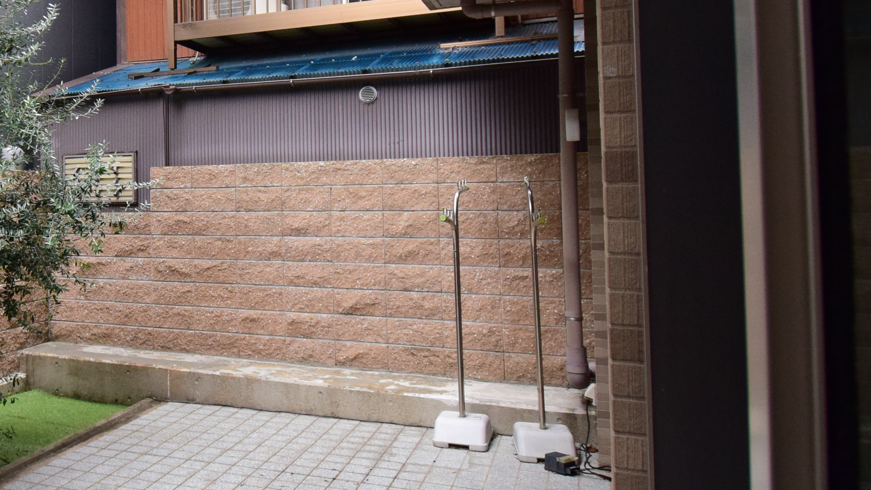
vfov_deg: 34.2
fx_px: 785
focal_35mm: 34
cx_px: 101
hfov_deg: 51.8
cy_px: 149
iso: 800
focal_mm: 10
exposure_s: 1/350
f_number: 4.8
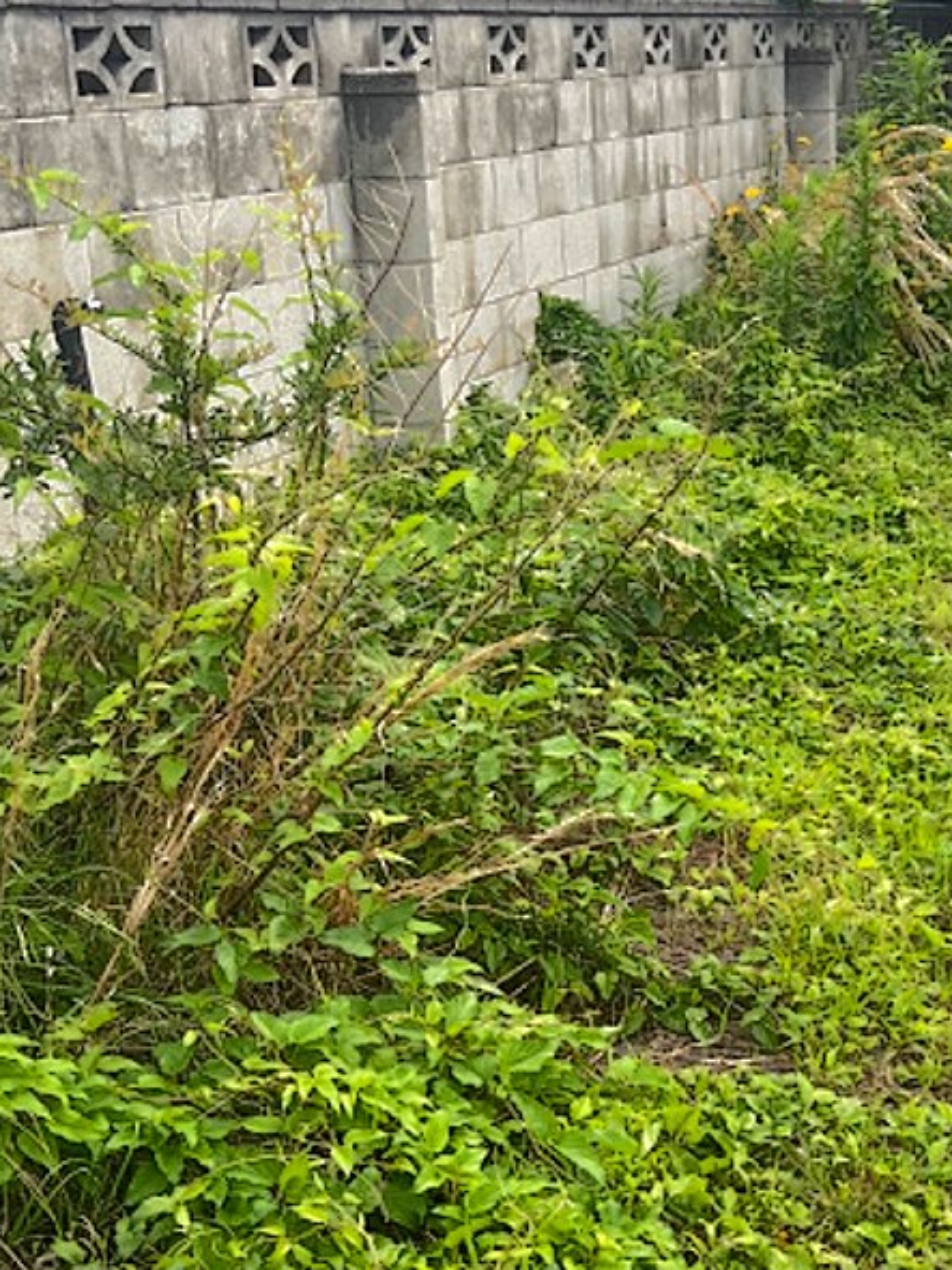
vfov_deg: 29.2
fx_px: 2421
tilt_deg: -18.0
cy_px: 838
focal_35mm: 66
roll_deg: +1.5
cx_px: 775
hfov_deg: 21.9
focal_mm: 5.7
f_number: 1.5
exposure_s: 1/965
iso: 50
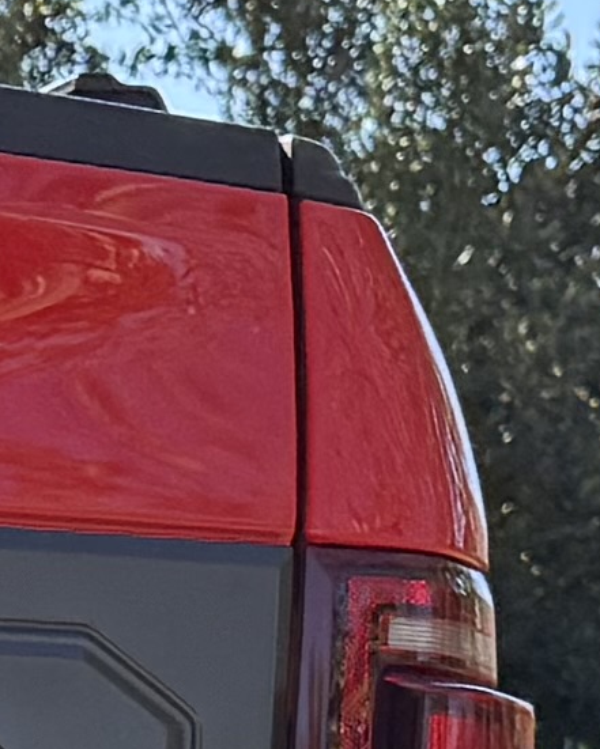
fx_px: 5392
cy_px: 1503
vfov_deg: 7.6
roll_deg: -2.8
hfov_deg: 5.7
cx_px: -1611
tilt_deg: -4.8
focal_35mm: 243
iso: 100
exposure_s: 1/1464
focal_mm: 6.76
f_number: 1.78
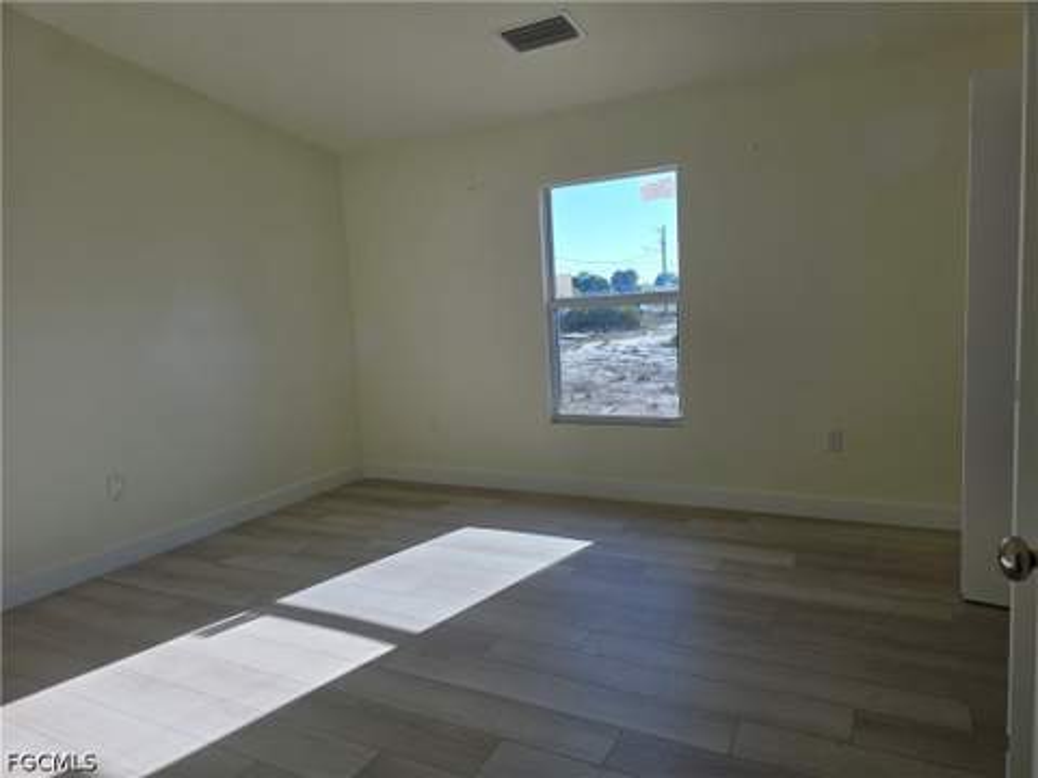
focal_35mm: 23
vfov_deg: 58.9
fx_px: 690
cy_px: 389
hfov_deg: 73.9
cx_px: 519
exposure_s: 1/1465
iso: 80
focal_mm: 6.3
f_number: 1.7
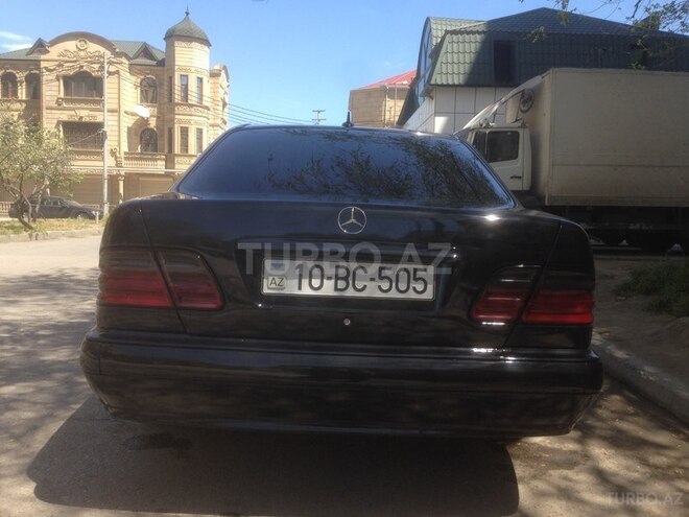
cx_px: 344
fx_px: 657
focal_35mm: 33
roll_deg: -1.8
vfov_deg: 42.9
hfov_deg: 55.4
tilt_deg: -3.3
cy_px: 258
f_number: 2.4
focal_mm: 4.12
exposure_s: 1/653
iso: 50
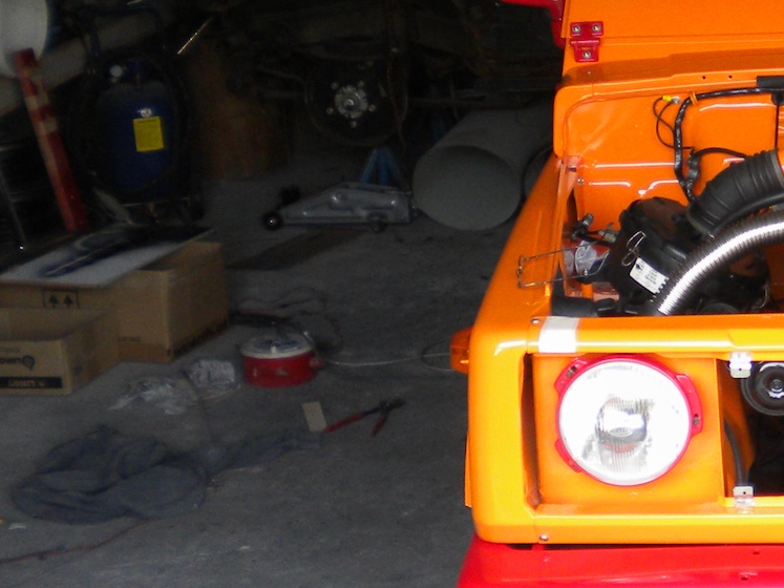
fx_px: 2038
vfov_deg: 16.4
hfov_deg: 20.4
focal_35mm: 90
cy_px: 189
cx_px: 930
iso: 131
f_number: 3.1
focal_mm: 6.3
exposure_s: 1/57.7
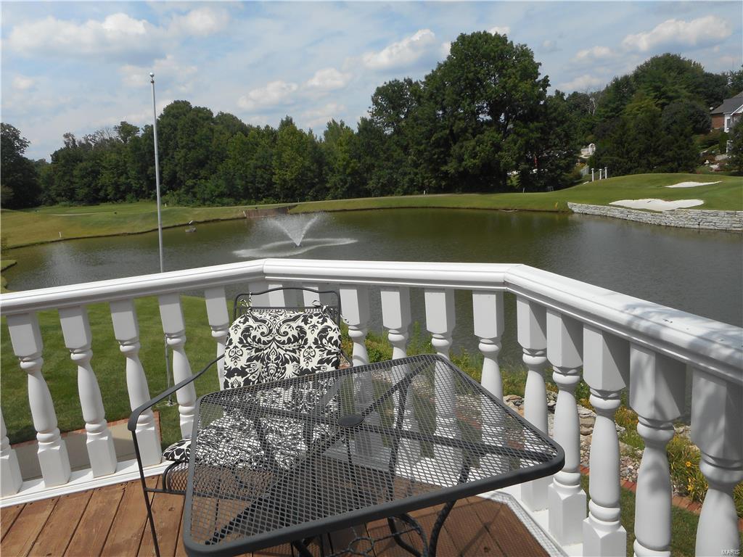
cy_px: 278
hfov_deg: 69.4
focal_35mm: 25
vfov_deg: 54.9
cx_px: 372
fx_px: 537
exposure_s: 1/1000
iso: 80
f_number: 3.7
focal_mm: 4.5
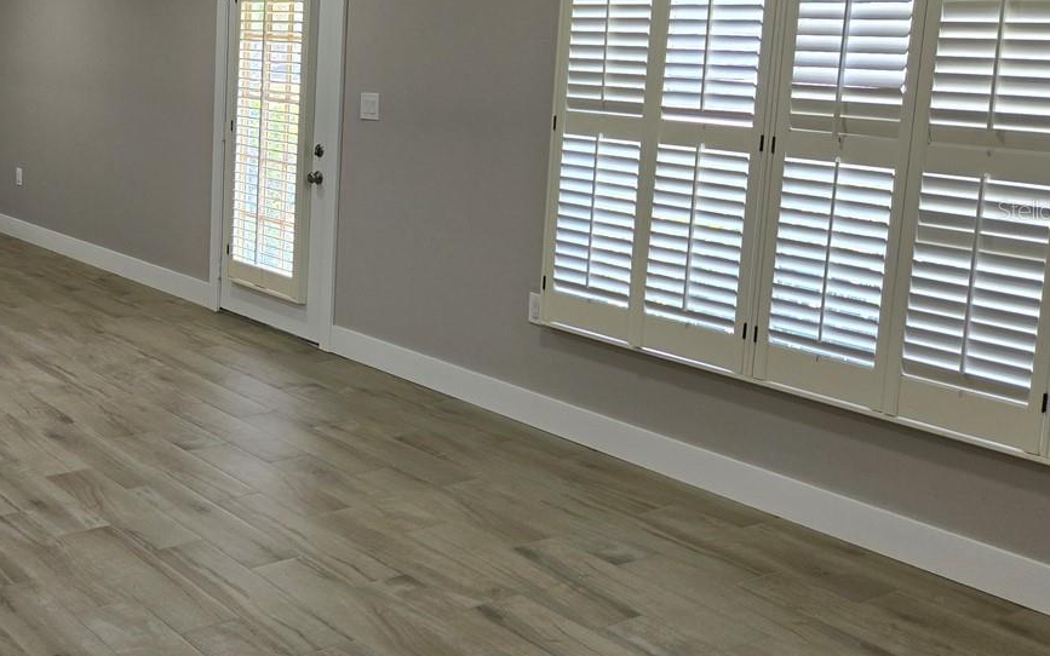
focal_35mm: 45
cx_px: 143
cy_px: 209
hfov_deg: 41.5
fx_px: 1288
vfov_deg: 28.4
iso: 50
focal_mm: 5.4
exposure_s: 1/120
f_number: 1.8
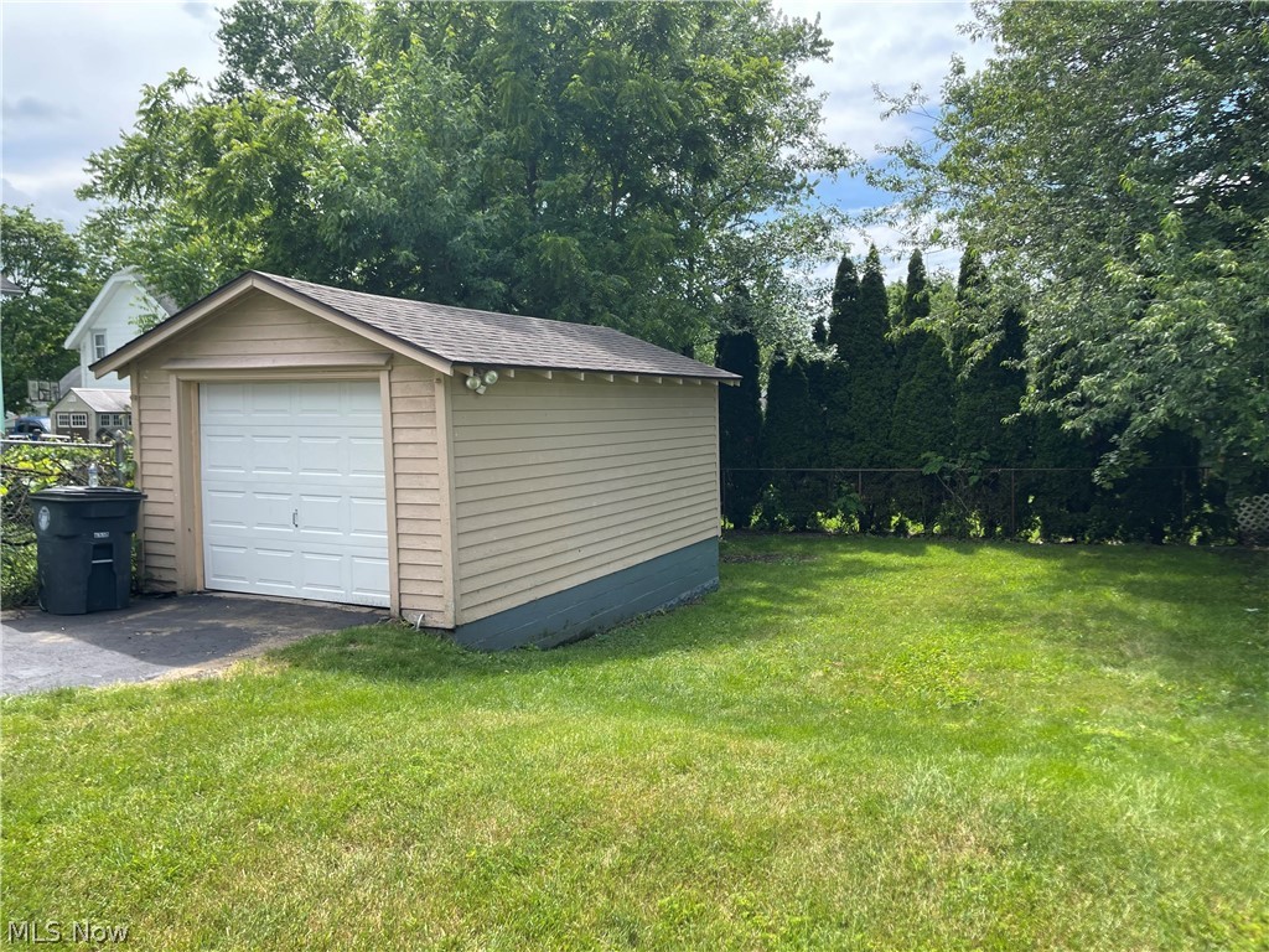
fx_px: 916
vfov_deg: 54.9
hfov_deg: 69.4
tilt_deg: -3.7
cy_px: 476
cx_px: 634
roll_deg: +1.2
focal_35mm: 25
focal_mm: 5.1
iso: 32
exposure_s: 1/1011
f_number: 1.6
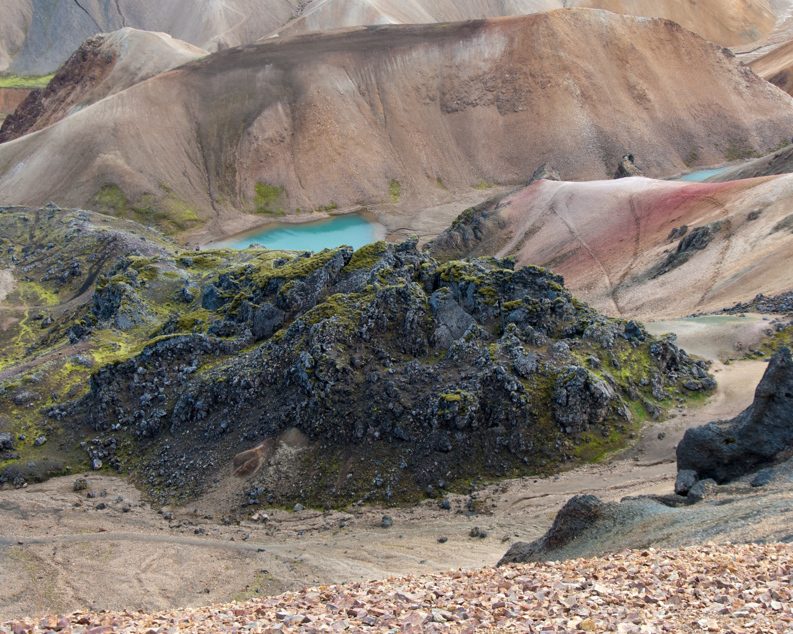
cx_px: 425
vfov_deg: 21.3
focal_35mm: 72
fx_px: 1690
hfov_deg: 26.4
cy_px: 283
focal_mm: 30
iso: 100
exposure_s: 1/80
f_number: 6.3
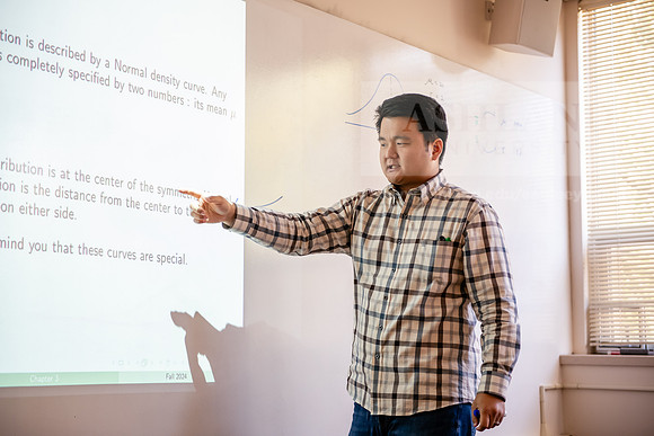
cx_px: 327
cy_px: 218
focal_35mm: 60
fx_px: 1090
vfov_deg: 22.6
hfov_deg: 33.4
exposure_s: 1/200
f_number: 3.2
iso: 1250
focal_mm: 60
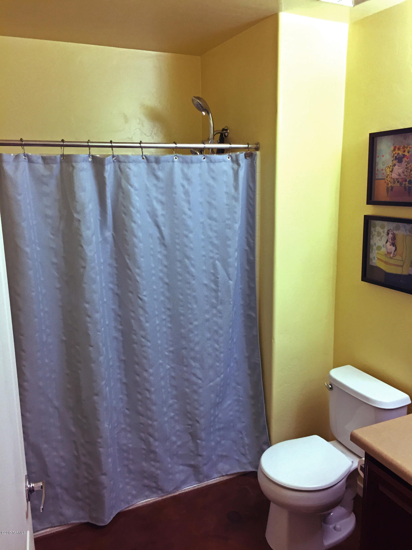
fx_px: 460
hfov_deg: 48.2
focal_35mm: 29
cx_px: 206
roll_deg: -0.4
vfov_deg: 61.7
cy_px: 275
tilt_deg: -11.1
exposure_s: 1/30
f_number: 2.2
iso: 32
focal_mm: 4.15
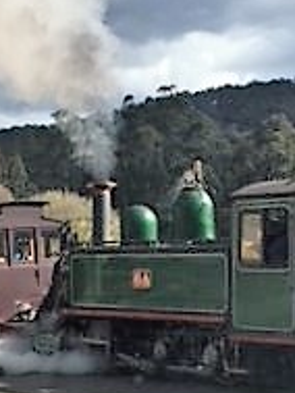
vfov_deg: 33.7
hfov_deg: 25.6
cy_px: 175
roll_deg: +2.8
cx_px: 190
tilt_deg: -1.4
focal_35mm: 57
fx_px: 647
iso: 25
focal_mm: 4.15
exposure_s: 1/1425
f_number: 2.2
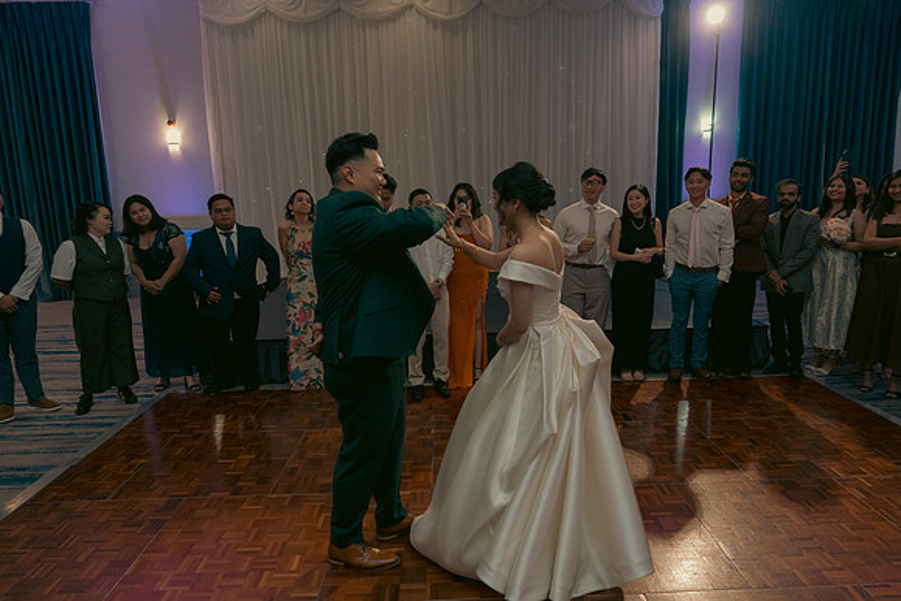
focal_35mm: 24
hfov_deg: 73.7
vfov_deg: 53.2
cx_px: 450
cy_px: 300
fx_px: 601
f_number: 3.5
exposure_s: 1/160
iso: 2500
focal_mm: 24
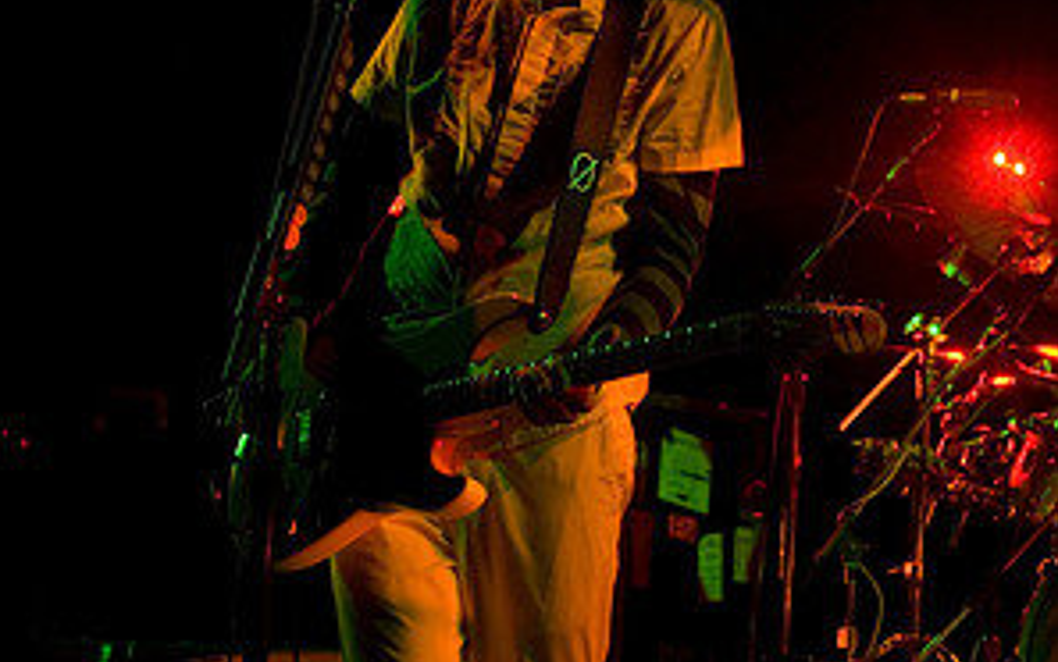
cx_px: 529
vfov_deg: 8.1
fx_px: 4674
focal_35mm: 162
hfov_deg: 12.9
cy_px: 303
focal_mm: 70
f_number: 3.5
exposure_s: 1/200
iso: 800
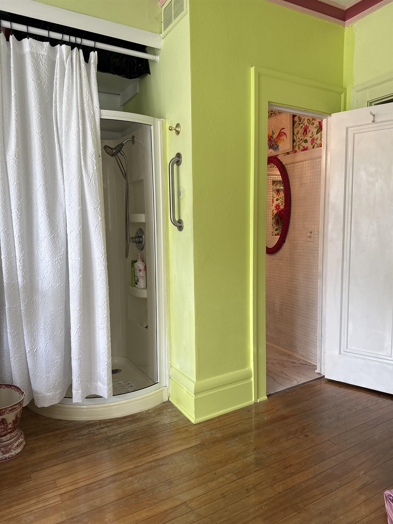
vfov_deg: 71.6
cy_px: 262
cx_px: 196
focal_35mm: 24
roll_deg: +0.3
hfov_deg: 56.8
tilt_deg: -7.1
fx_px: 363
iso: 100
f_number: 1.78
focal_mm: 6.76
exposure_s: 1/120
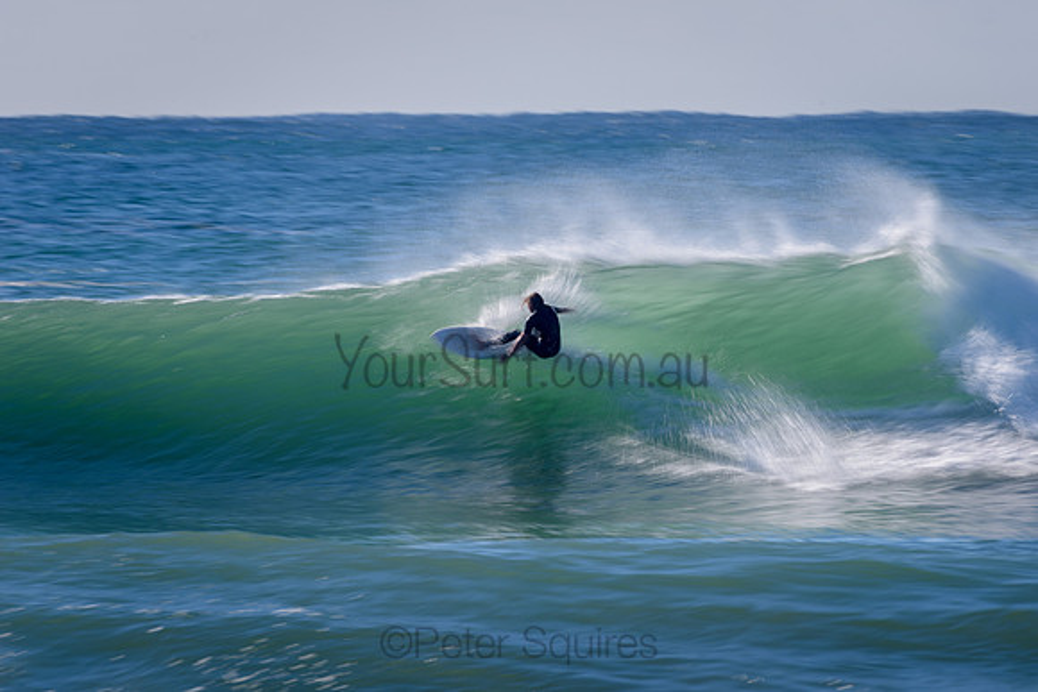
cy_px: 346
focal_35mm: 511
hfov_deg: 4.0
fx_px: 14723
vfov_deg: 2.7
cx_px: 525
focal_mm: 500
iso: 31
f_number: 11
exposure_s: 1/20
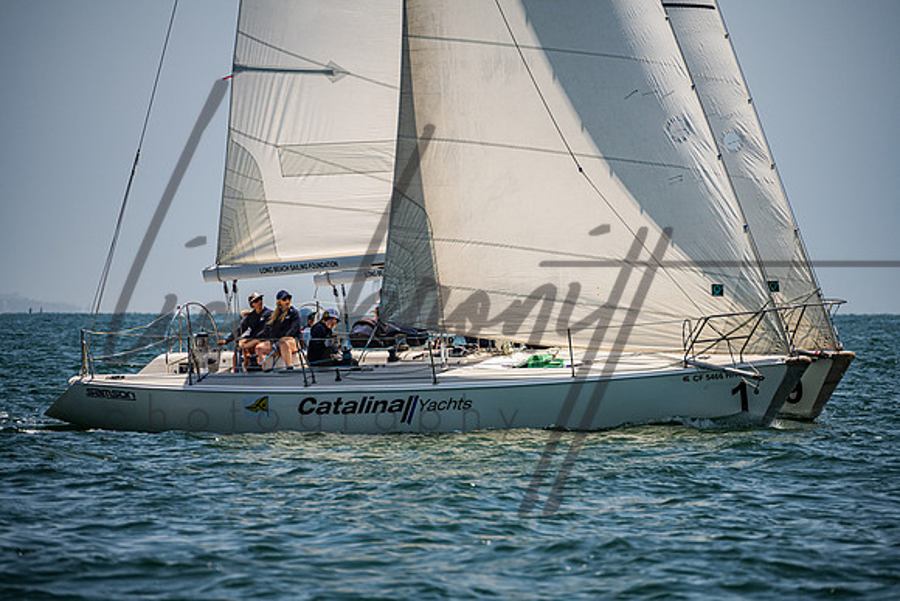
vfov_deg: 3.4
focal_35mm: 405
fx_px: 10135
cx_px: 450
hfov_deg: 5.1
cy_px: 300
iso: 400
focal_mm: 400
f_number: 8
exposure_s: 1/2000
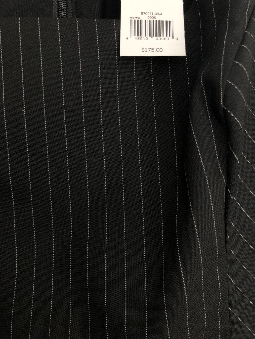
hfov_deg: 49.7
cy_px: 170
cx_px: 128
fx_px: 275
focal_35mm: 28
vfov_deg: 63.4
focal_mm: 4
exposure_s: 1/30
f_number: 1.8
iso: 40
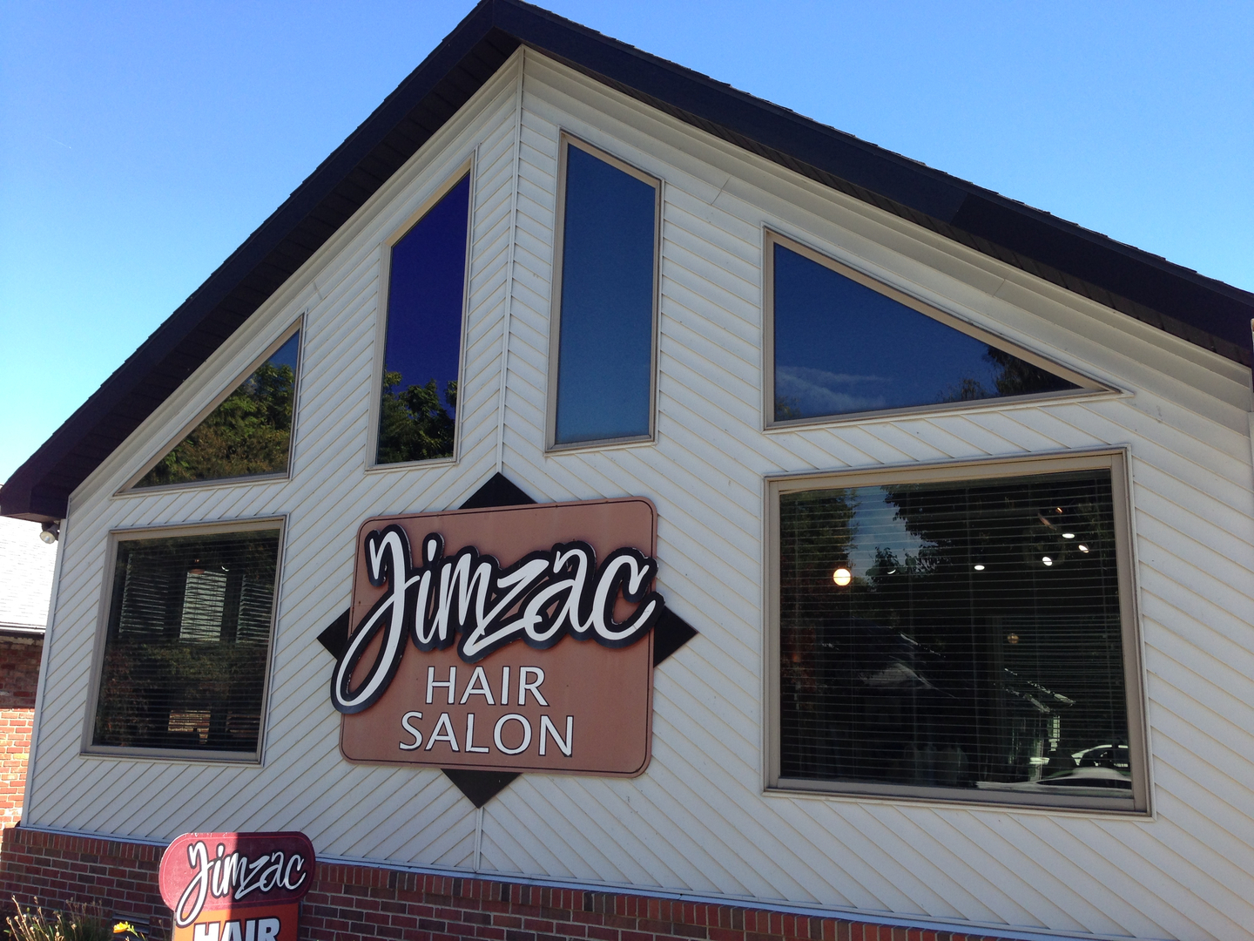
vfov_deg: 42.9
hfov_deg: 55.4
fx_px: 1195
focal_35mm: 33
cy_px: 470
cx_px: 627
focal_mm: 4.12
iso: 50
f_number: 2.4
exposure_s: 1/459
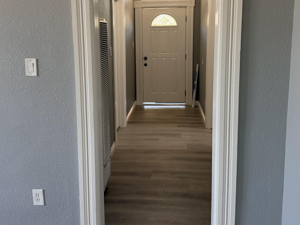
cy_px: 80
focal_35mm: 38
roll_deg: -1.0
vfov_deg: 37.4
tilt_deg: -5.7
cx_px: 139
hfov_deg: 48.9
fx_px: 329
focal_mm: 6.76
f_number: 1.78
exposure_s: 1/199
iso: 200
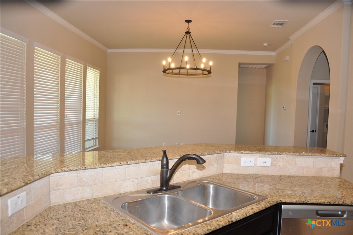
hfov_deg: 67.5
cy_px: 118
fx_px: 264
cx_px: 176
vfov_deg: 47.8
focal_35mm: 27
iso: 640
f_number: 4
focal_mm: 18
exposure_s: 1/60
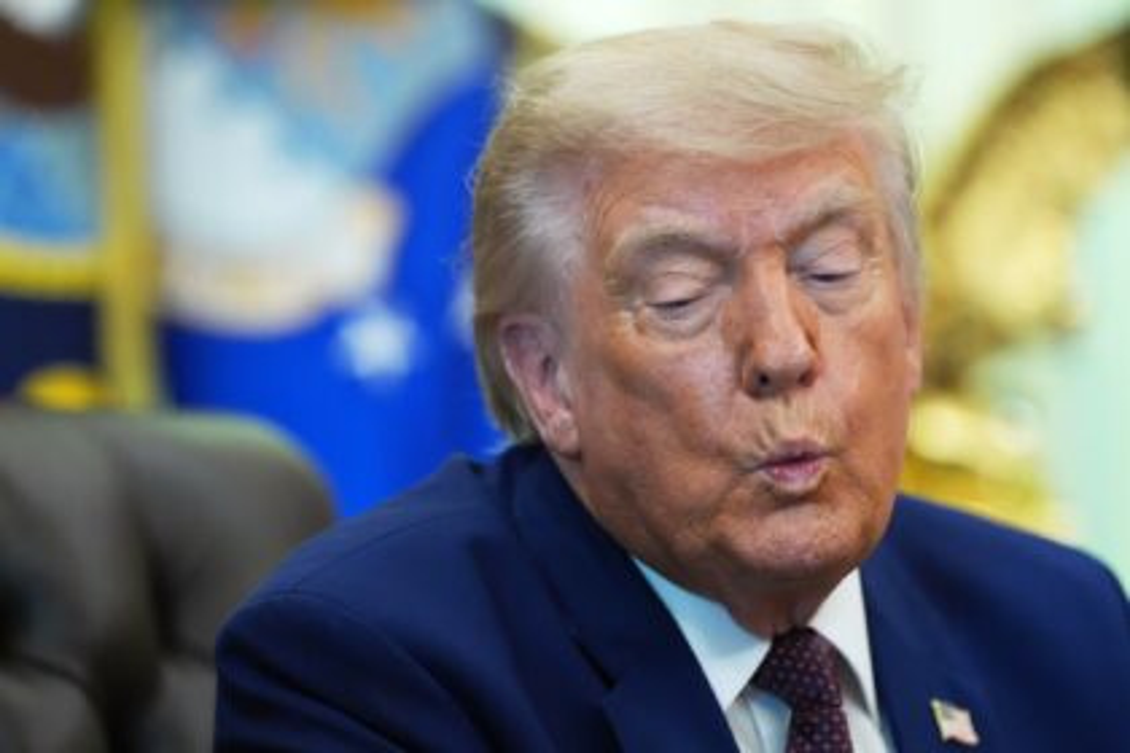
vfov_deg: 8.6
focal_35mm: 160
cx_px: 565
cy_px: 376
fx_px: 5022
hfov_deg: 12.8
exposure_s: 1/400
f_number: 3.5
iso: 5000
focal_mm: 160
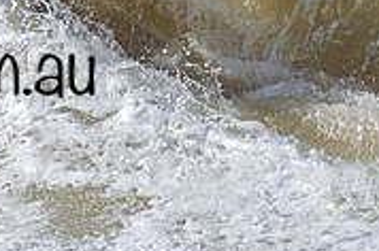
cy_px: -47
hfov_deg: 0.6
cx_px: -89
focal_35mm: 3588
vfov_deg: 0.4
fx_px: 37706
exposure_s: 1/2000
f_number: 6.3
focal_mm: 800
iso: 200
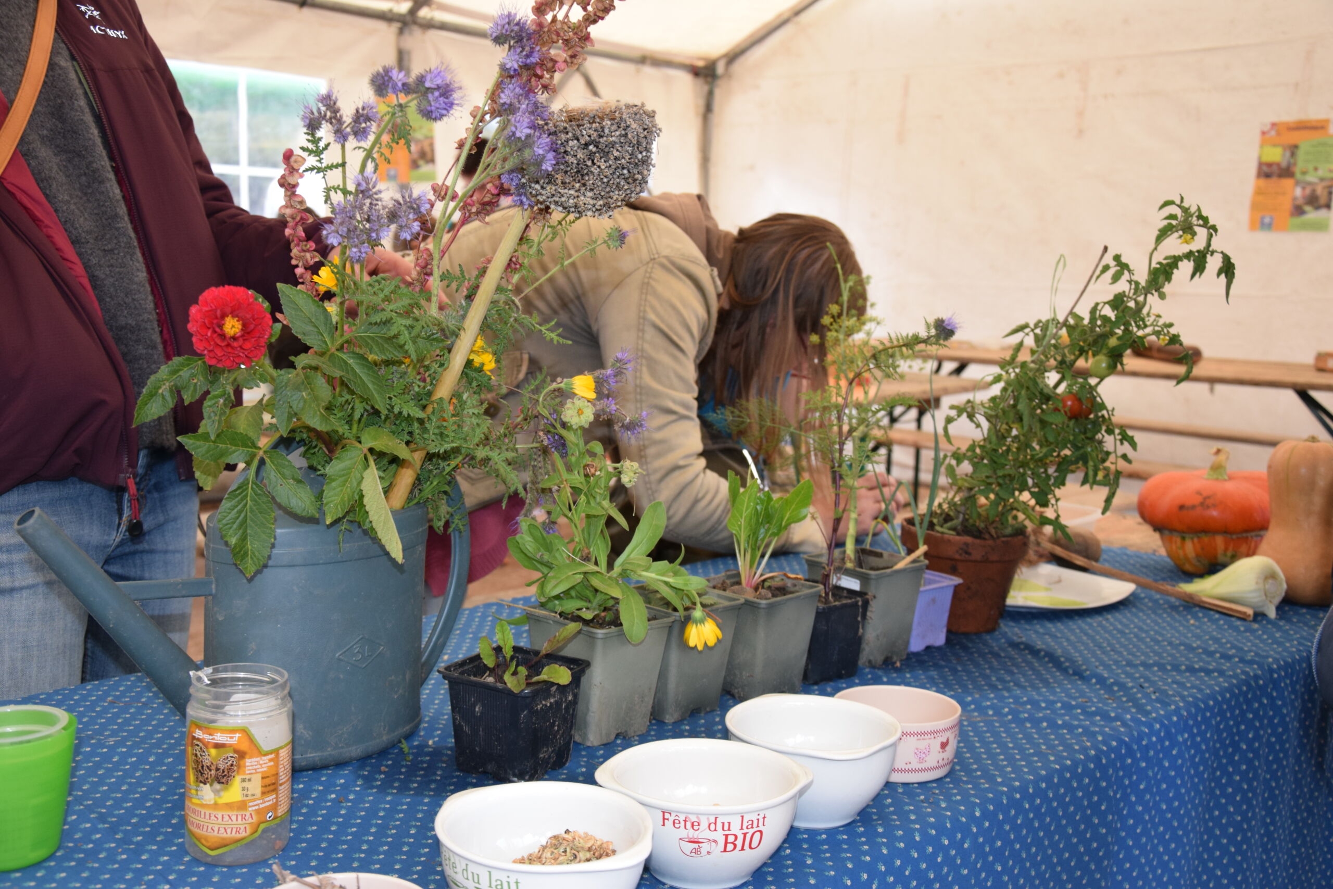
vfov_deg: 34.2
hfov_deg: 49.6
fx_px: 1444
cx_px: 666
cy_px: 444
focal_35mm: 39
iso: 800
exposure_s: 1/100
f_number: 5
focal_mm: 26
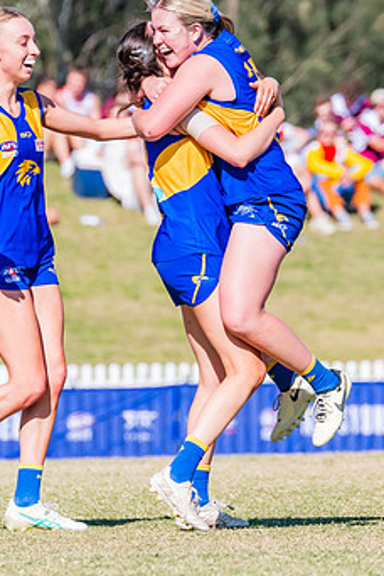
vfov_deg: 2.2
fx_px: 15247
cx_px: 215
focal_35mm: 953
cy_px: 183
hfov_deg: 1.4
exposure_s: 1/1600
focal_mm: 380
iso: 800
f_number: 10
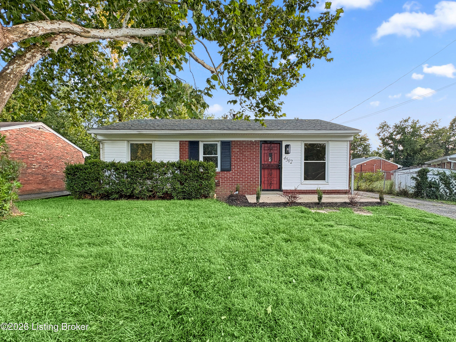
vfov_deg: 85.7
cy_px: 171
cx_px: 228
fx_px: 184
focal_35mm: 14
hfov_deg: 102.1
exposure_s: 1/125
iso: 80
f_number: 2.2
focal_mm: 2.22
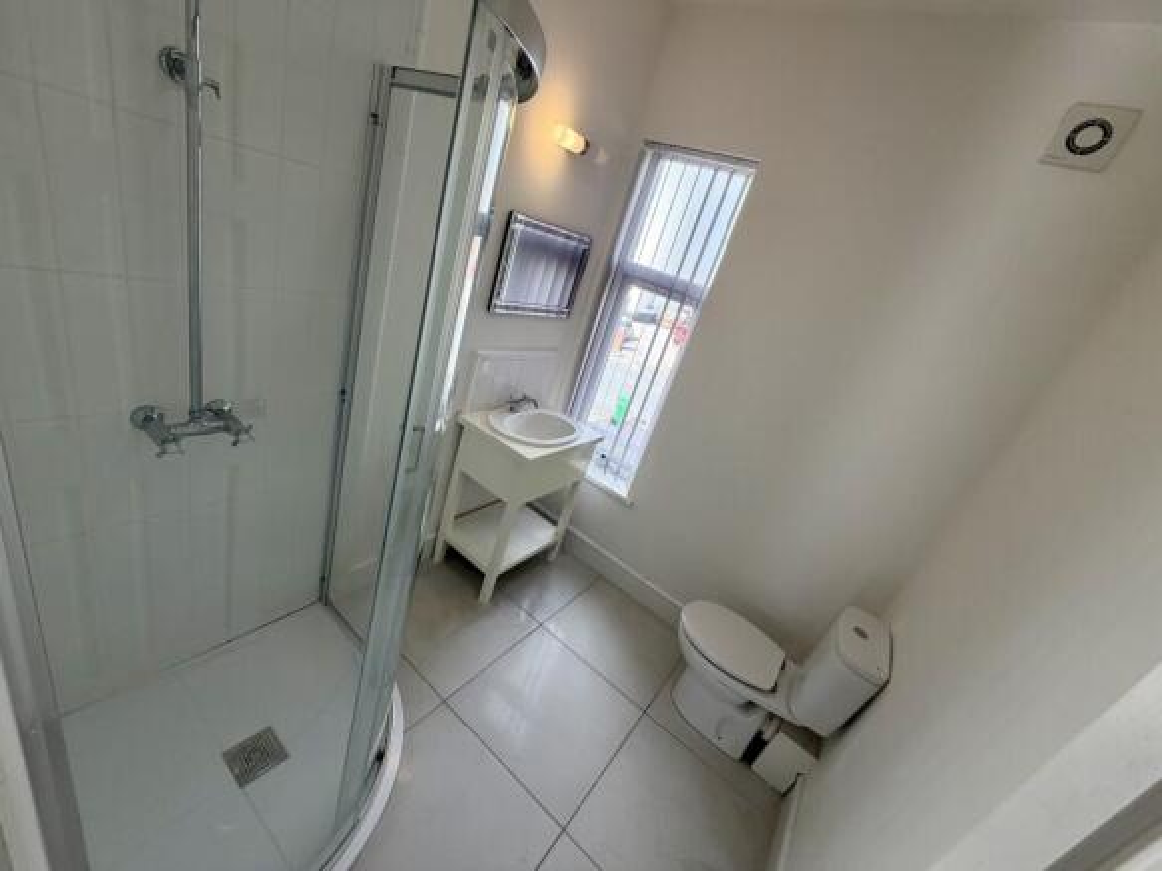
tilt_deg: -22.9
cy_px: 436
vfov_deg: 85.7
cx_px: 581
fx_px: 470
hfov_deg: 102.1
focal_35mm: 14
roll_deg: -18.8
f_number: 2.2
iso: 64
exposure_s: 1/100
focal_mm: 2.22
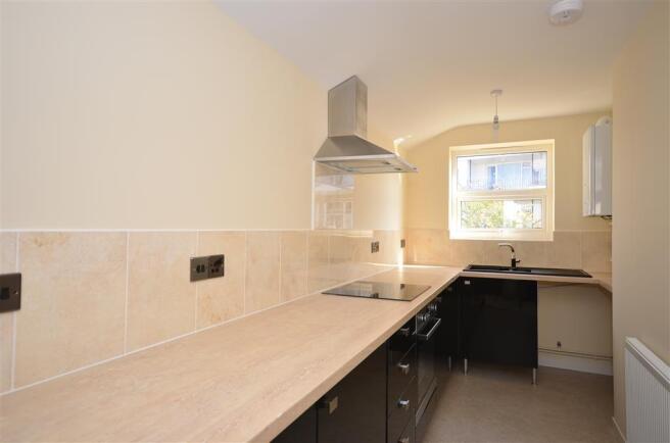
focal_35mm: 21
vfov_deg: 59.2
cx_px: 335
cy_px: 222
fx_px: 390
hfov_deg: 81.3
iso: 200
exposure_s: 1/125
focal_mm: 14
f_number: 5.6
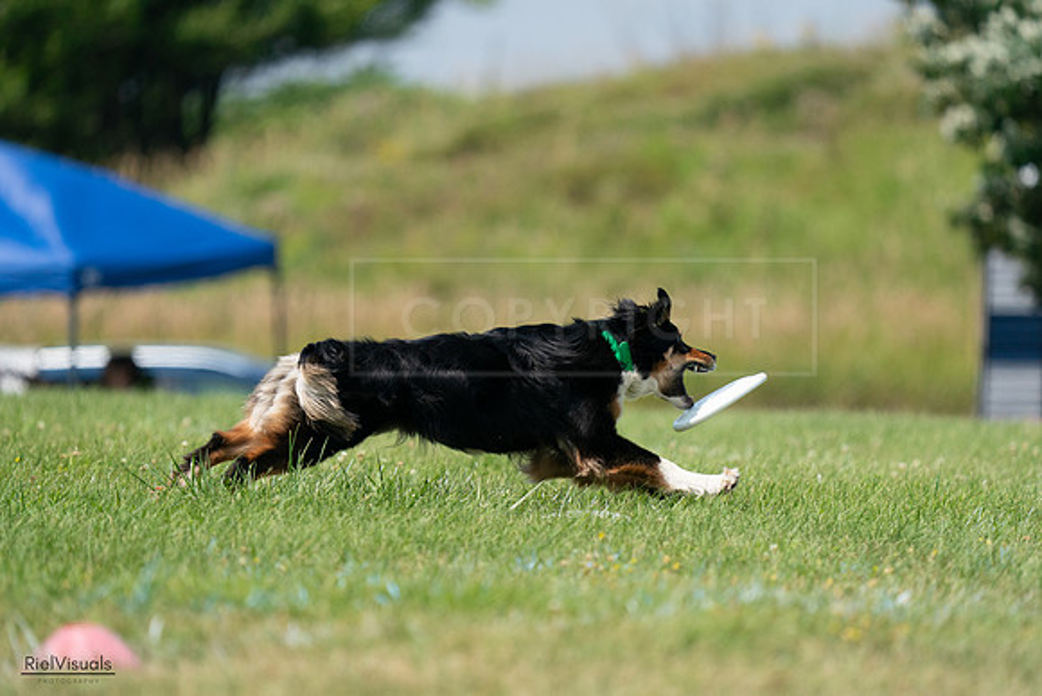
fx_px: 12767
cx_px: 521
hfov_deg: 4.7
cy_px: 348
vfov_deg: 3.1
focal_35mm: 441
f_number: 6.3
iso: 1000
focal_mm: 441
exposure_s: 1/4000
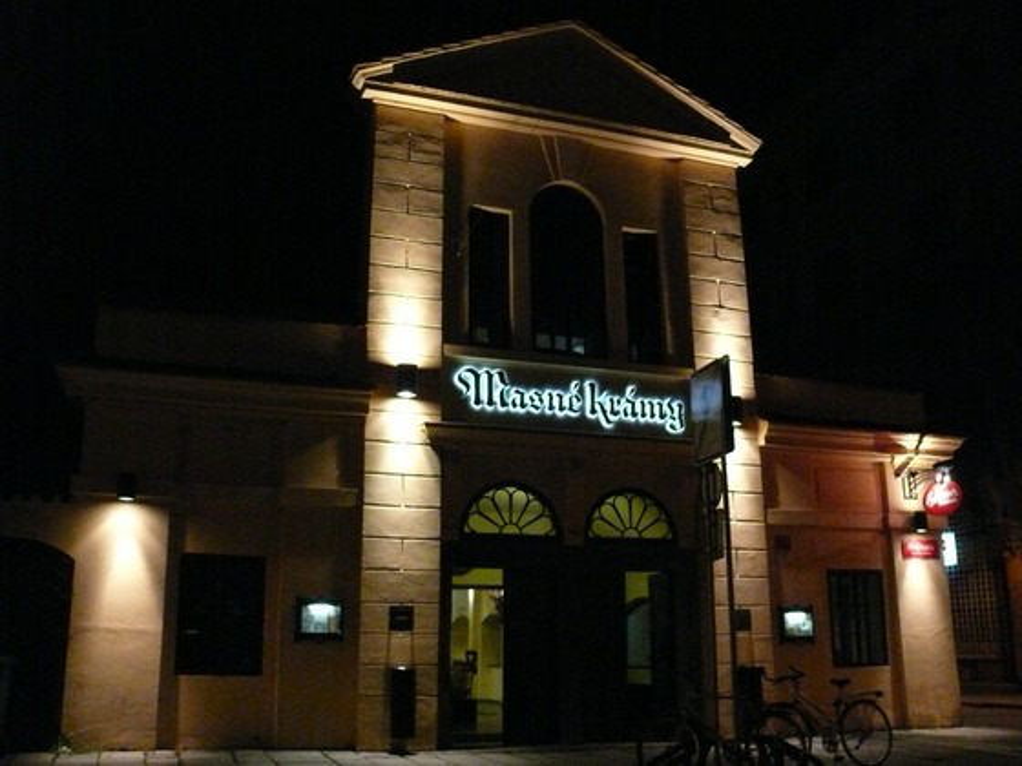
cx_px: 511
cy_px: 383
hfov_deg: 52.6
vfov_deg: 40.7
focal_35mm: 35
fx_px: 1033
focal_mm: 7.4
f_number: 2.8
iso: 800
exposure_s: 1/20
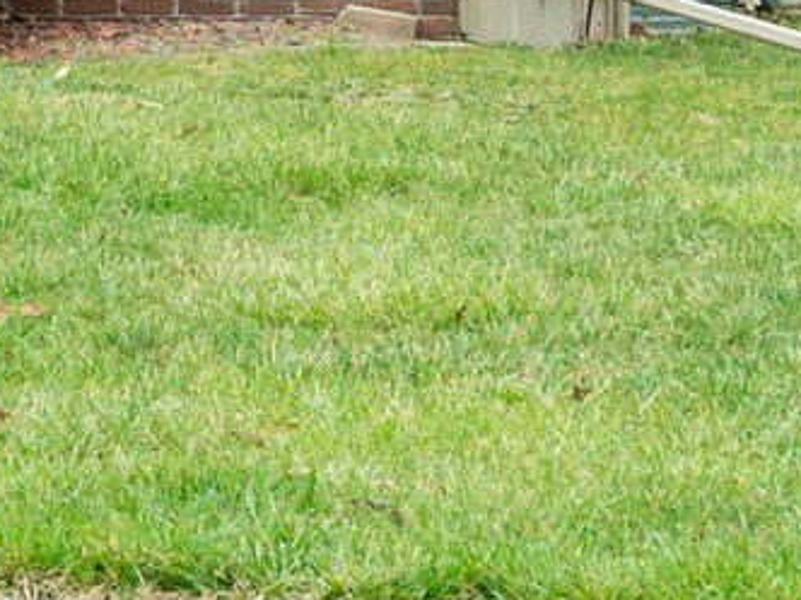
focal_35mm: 189
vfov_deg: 7.6
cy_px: -487
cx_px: -1194
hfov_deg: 9.3
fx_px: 4373
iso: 400
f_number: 9
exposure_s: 1/160
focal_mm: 30
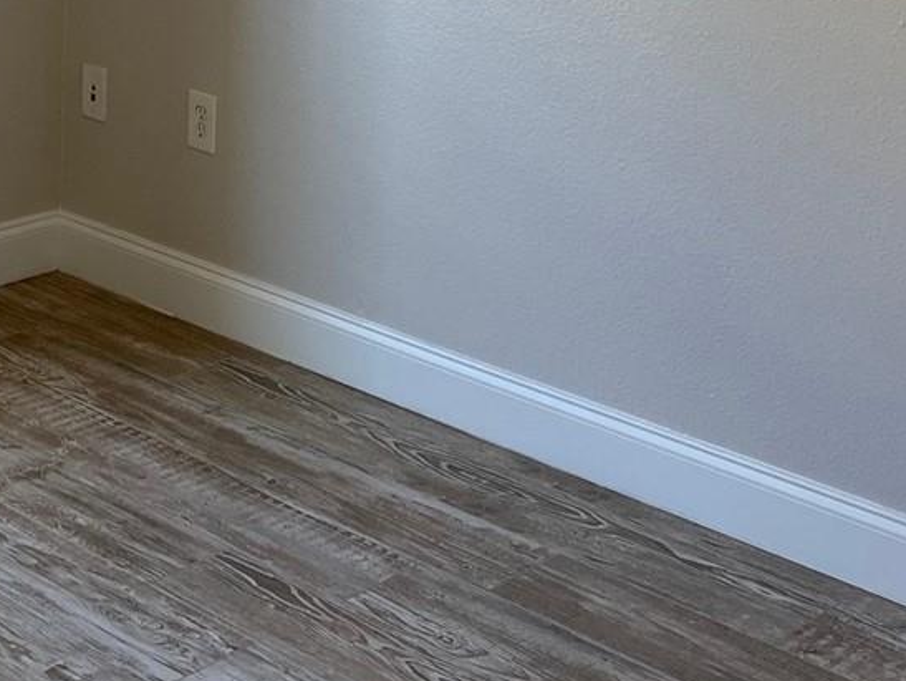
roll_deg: -1.1
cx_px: 88
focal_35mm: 76
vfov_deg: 18.1
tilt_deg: -5.9
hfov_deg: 24.9
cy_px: -210
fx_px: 1990
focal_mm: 5.7
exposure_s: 1/120
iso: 100
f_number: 1.5
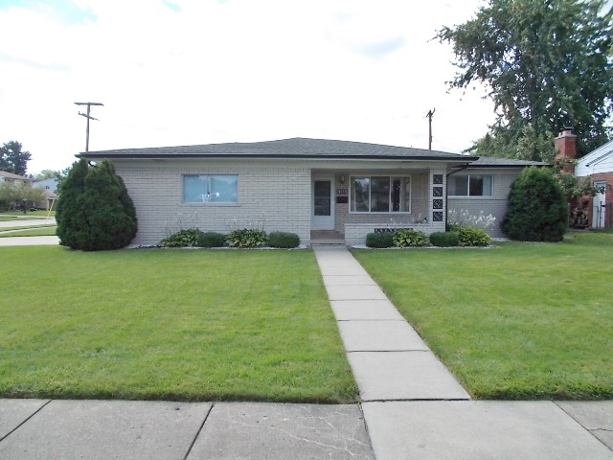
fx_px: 460
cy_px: 230
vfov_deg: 53.1
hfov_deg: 67.3
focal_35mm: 26
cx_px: 306
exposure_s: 1/400
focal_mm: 4.6
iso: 80
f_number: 3.2
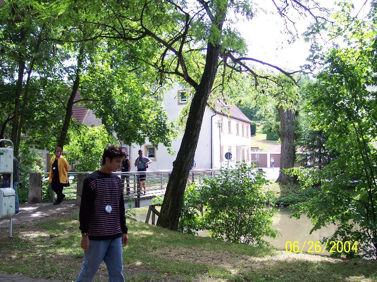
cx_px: 188
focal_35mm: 38
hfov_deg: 49.0
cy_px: 141
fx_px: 414
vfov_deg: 37.7
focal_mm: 8
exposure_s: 1/350
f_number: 2.8
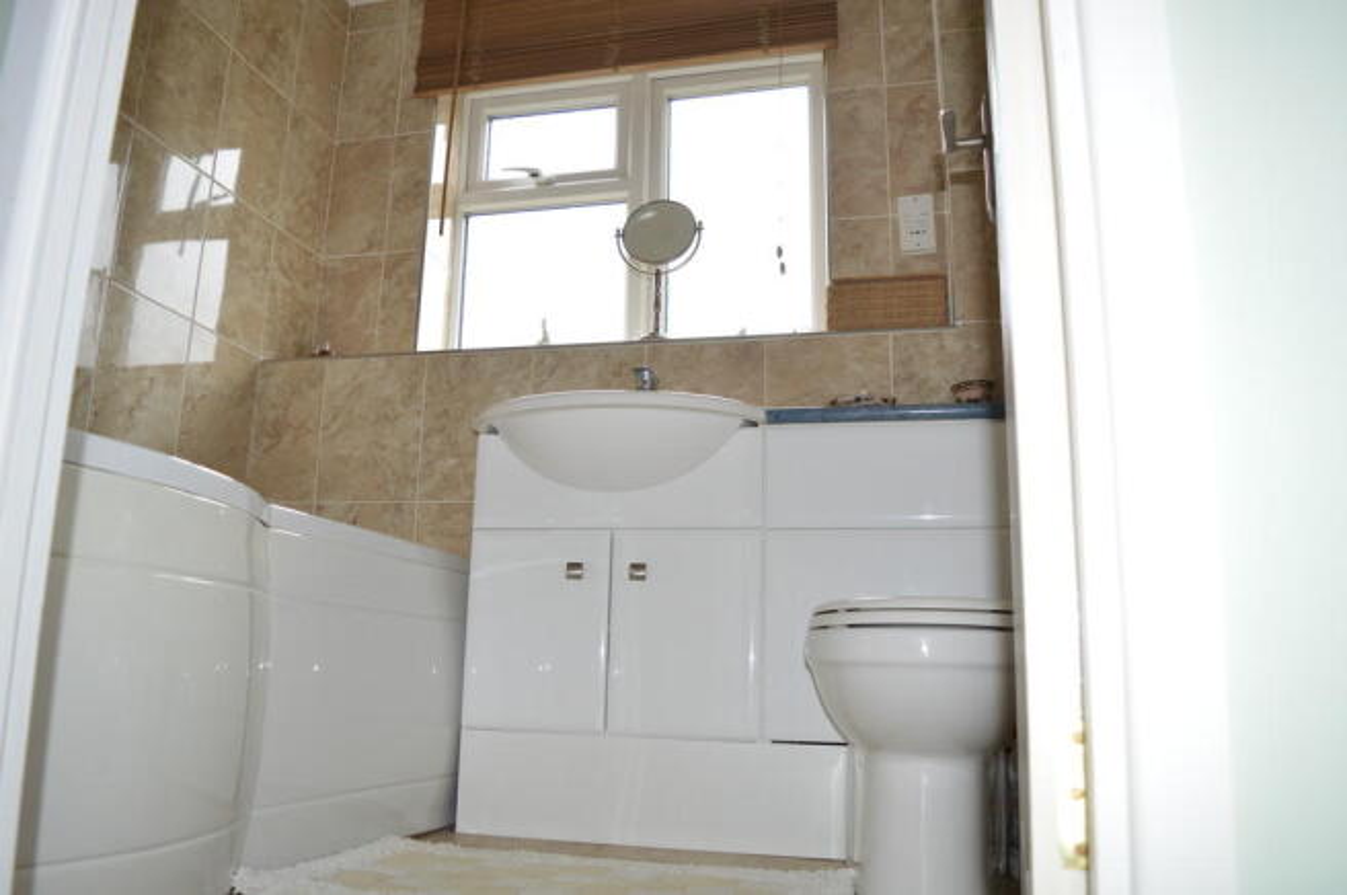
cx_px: 674
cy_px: 448
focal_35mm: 27
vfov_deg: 47.8
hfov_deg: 67.4
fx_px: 1009
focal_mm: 18
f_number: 4
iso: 400
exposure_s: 1/60
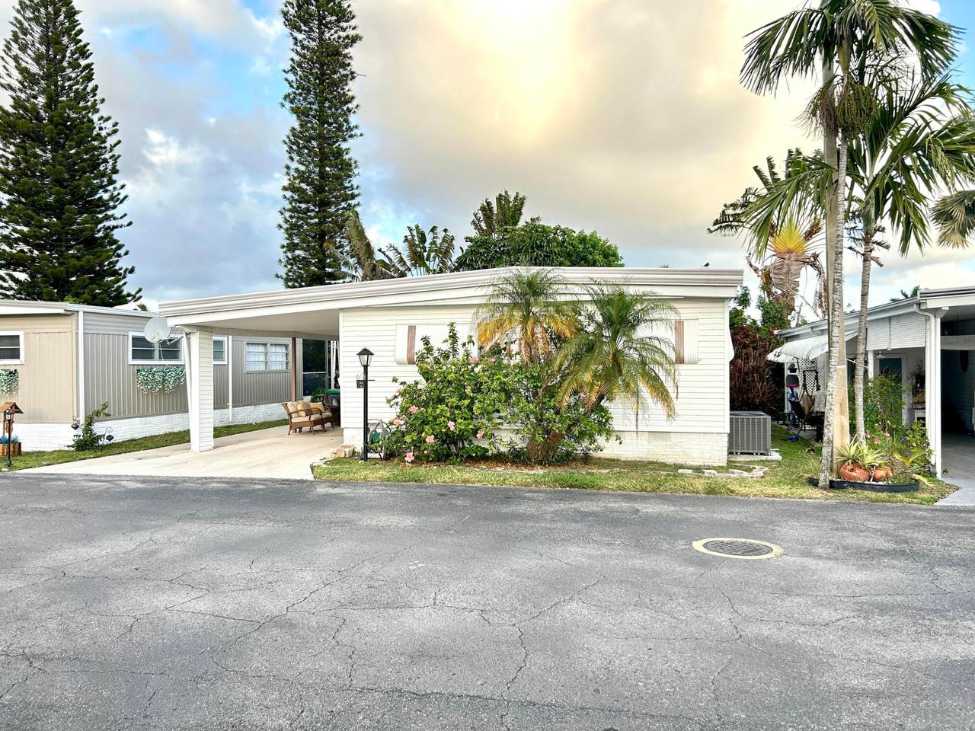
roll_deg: -0.1
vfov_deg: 53.1
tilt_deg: -0.7
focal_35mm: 26
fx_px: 732
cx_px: 488
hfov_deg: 67.3
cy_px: 366
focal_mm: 5.7
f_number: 1.5
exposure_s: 1/347
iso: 50
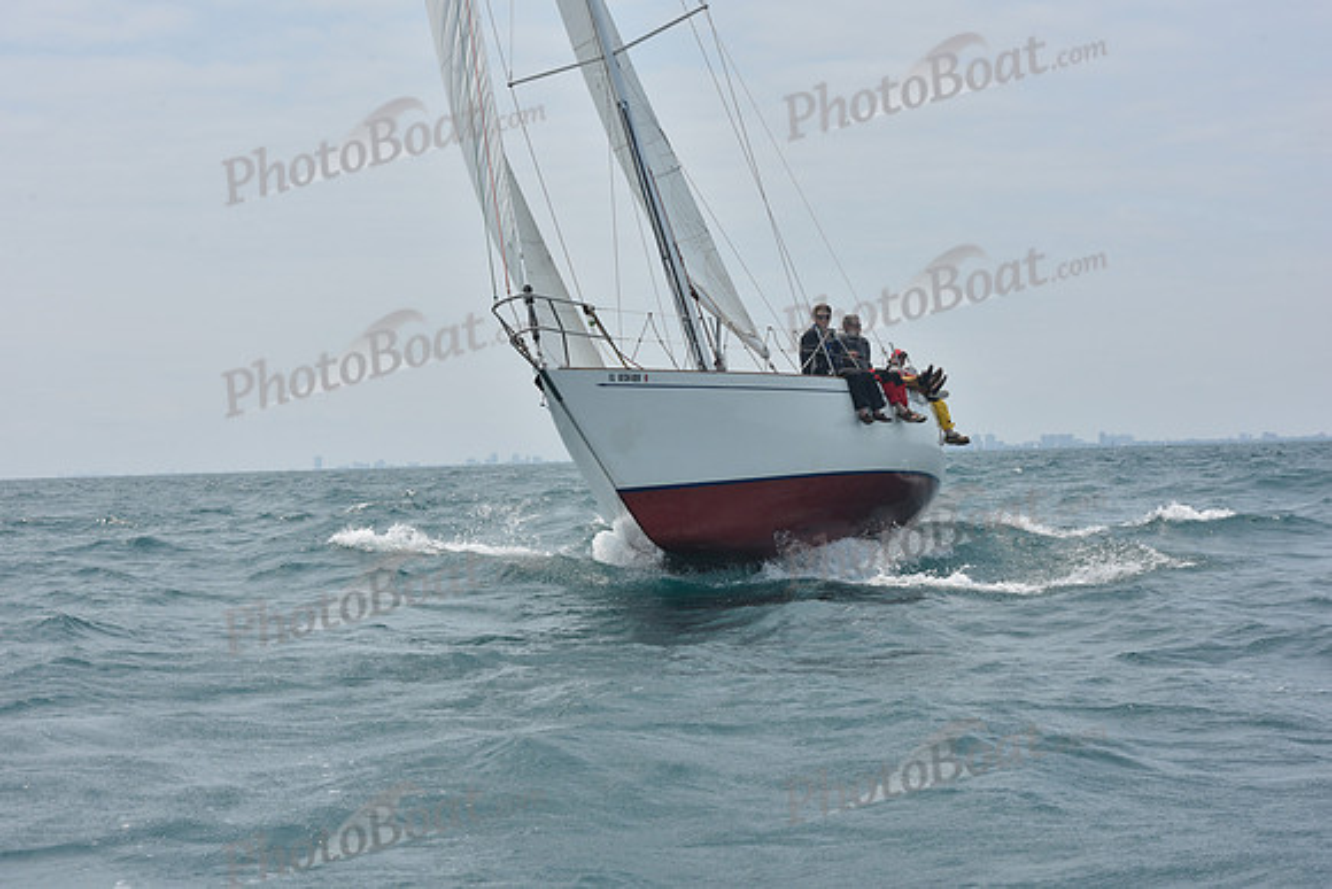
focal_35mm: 70
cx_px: 666
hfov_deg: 28.8
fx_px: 2590
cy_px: 444
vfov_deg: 19.5
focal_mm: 70
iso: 250
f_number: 11
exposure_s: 1/800
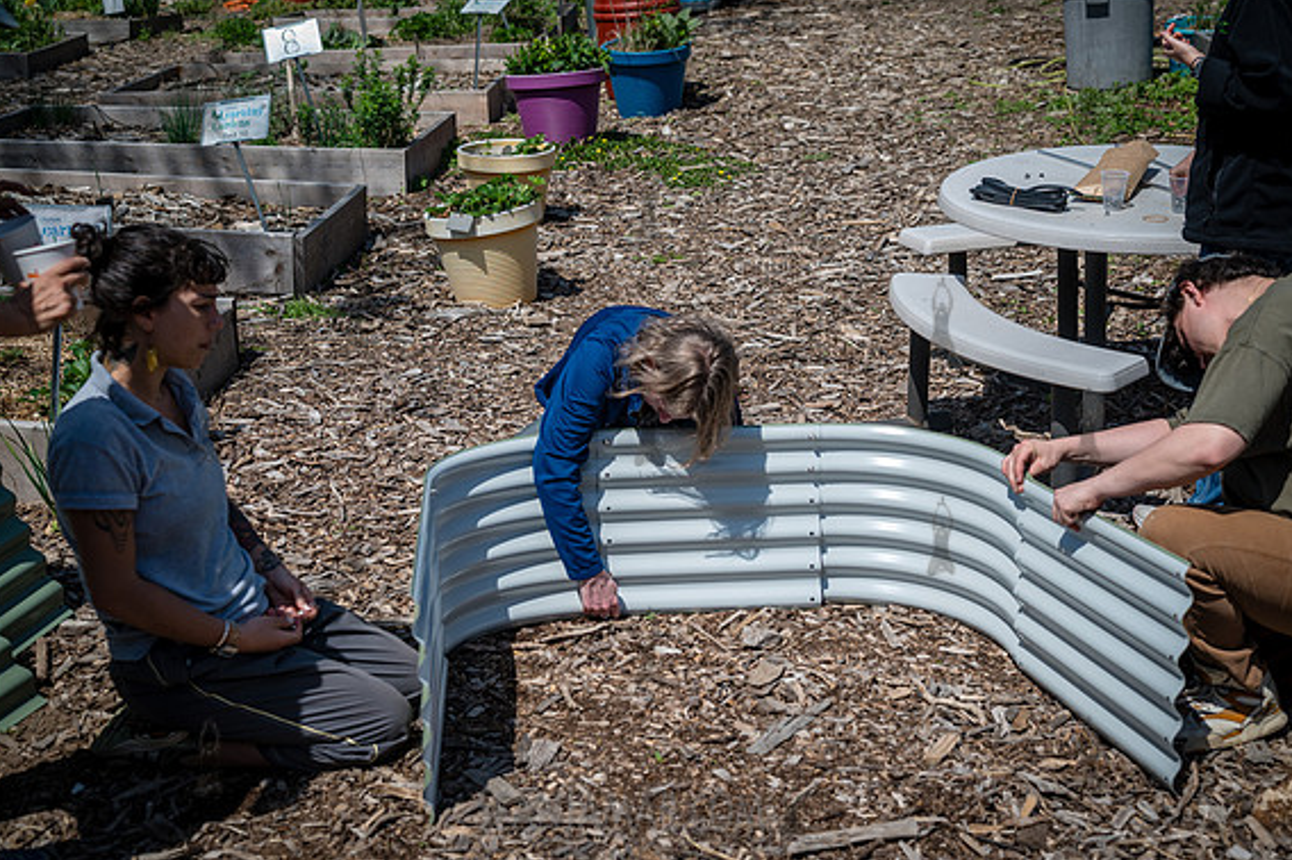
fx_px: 1722
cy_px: 425
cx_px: 646
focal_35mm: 48
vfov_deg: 28.0
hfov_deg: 41.1
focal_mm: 47
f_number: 4
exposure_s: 1/1600
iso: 100
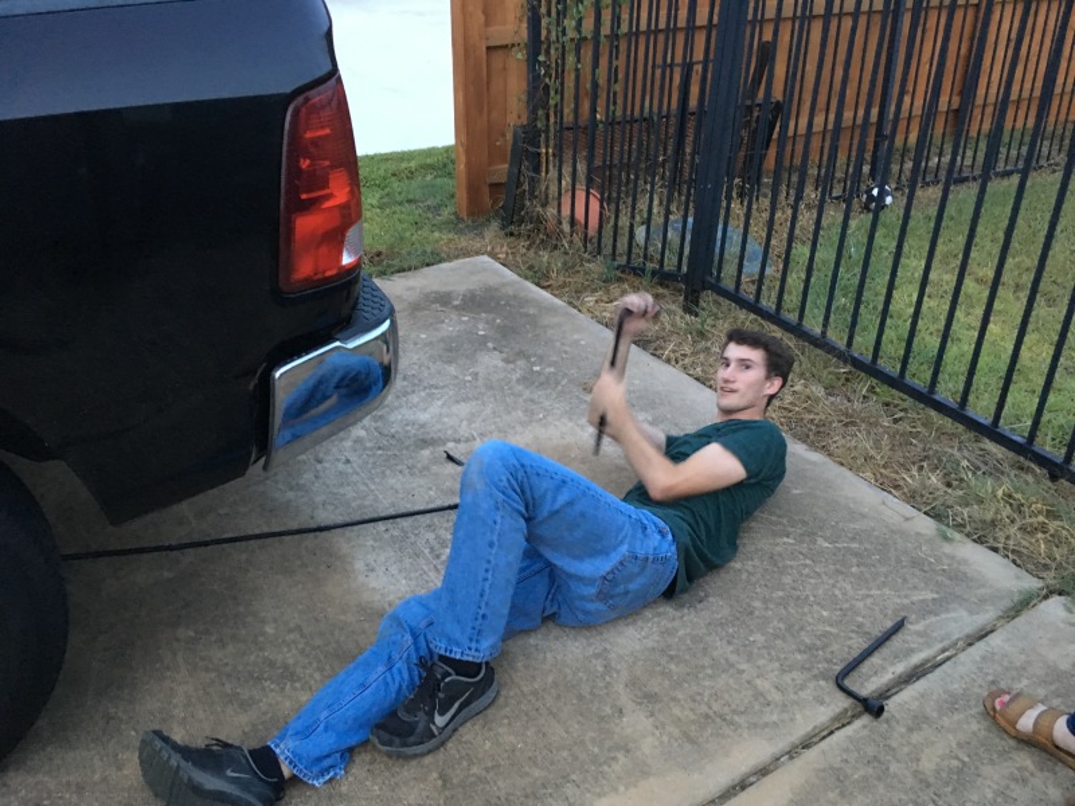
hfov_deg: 61.7
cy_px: 403
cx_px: 538
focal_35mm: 29
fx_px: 901
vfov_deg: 48.2
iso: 400
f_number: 2.2
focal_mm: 4.15
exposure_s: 1/15
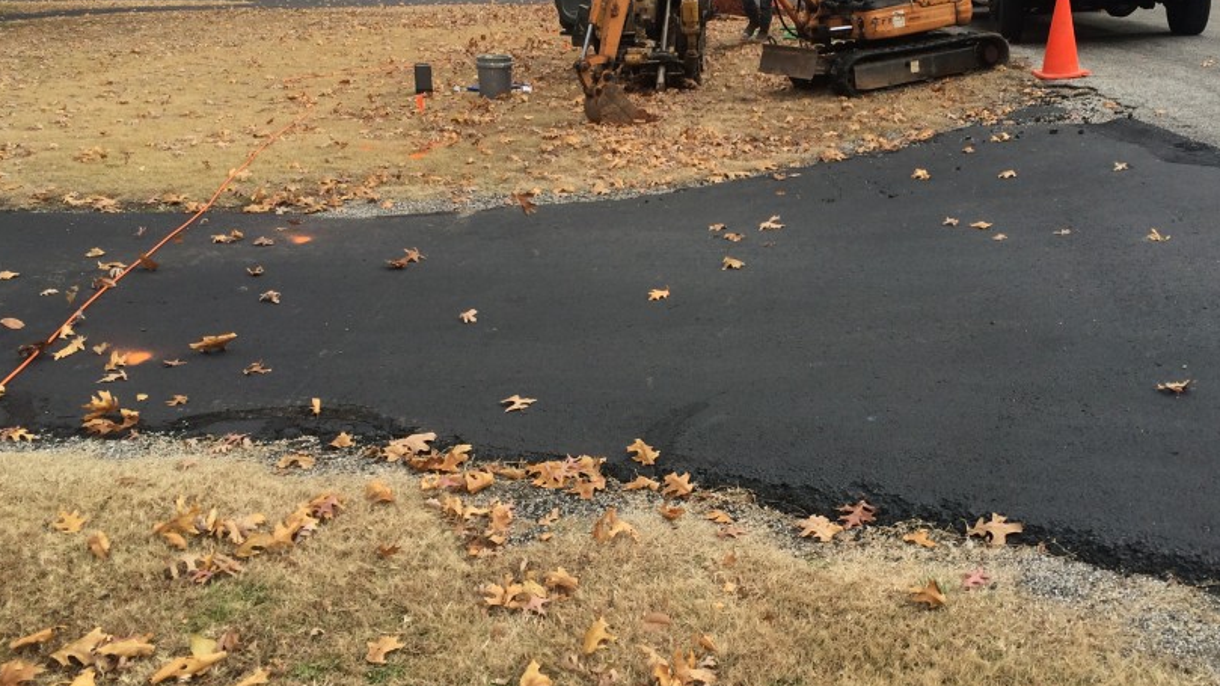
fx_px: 1294
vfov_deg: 29.6
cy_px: 247
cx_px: 742
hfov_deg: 50.1
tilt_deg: -13.6
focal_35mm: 40
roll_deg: +0.4
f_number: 2.2
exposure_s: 1/641
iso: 32
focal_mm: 4.15
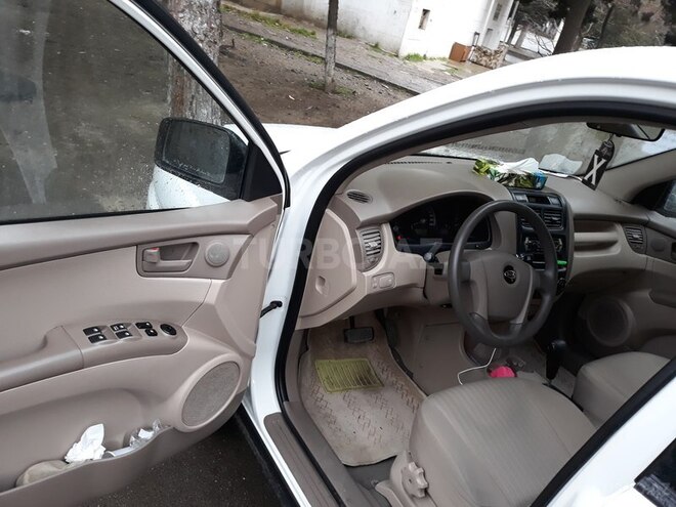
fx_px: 527
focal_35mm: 27
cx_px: 338
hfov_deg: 65.3
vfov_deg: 51.4
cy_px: 254
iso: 125
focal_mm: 3.71
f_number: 1.7
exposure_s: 1/40
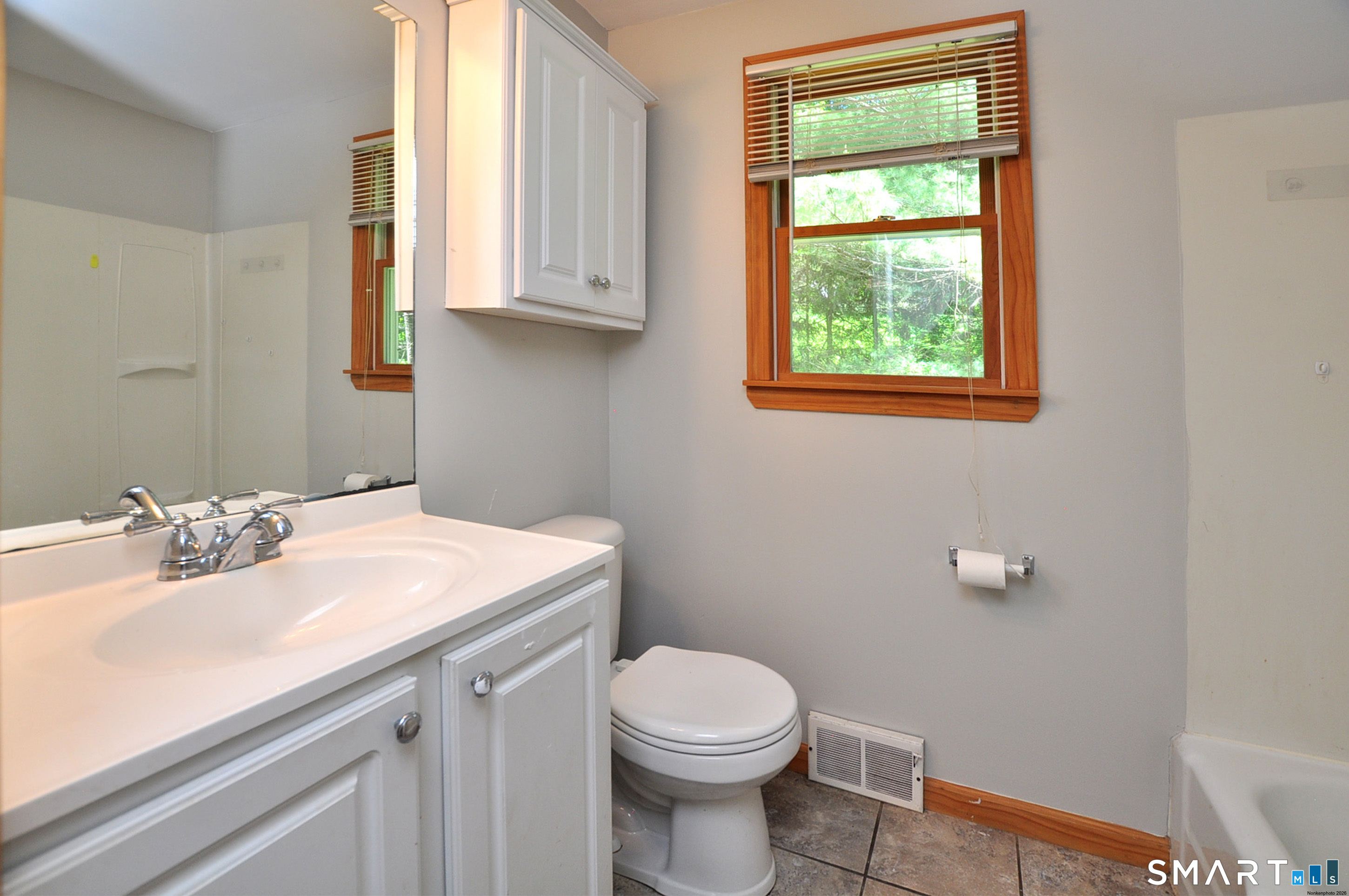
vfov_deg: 77.2
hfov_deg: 100.5
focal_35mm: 15
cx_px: 674
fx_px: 561
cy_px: 448
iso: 250
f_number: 5
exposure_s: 1/40
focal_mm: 10
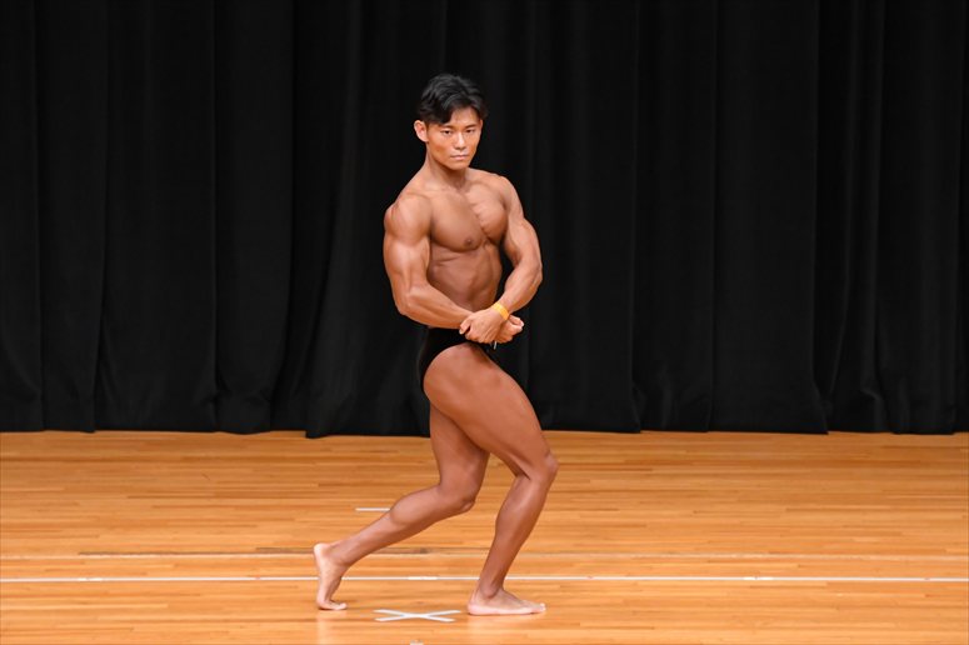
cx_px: 484
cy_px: 322
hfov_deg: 7.2
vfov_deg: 4.8
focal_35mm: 285
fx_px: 7668
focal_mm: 190
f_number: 5.6
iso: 4000
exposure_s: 1/400
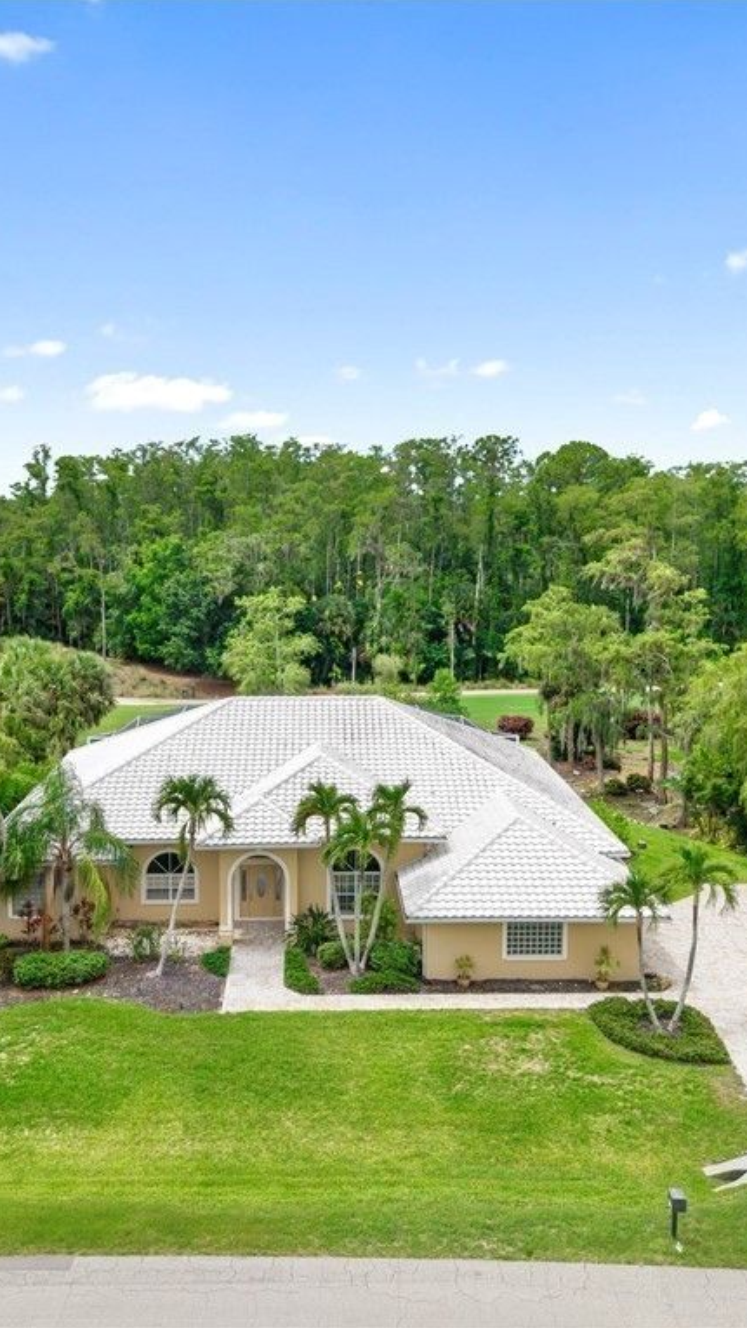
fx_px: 1233
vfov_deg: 56.6
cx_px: 356
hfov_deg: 33.7
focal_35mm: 35
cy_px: 663
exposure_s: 1/500
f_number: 1.8
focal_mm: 8.67
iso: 100
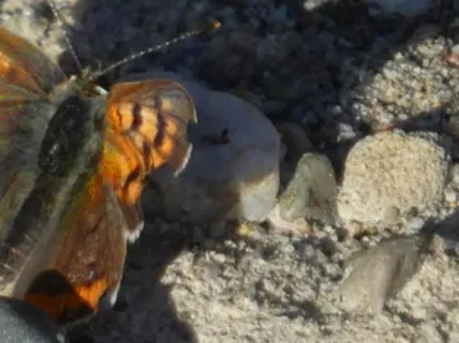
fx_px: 19443
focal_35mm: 1468
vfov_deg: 1.0
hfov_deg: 1.4
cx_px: 23
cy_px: 160
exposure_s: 1/250
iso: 100
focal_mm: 128.4
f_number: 5.6
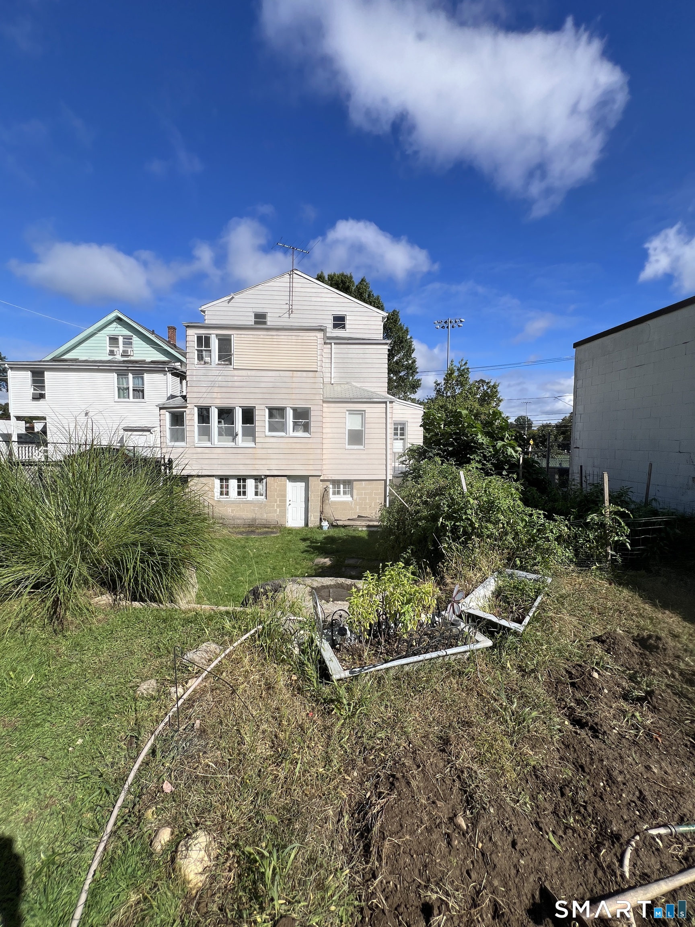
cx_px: 348
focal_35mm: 13
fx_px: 348
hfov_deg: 89.9
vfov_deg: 106.2
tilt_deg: -4.1
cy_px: 464
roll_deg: +0.0
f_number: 1.8
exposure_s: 1/2950
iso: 32
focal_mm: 1.57
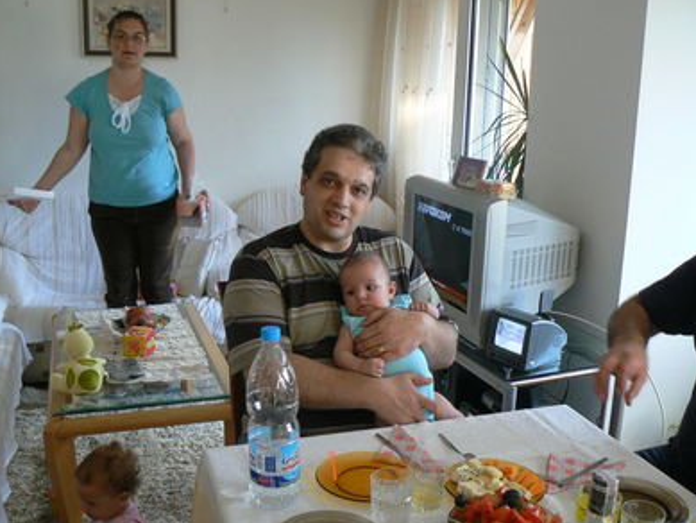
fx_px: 744
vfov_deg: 38.7
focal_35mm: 37
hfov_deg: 50.1
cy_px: 262
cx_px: 352
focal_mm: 6
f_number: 2.8
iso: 100
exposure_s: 1/30
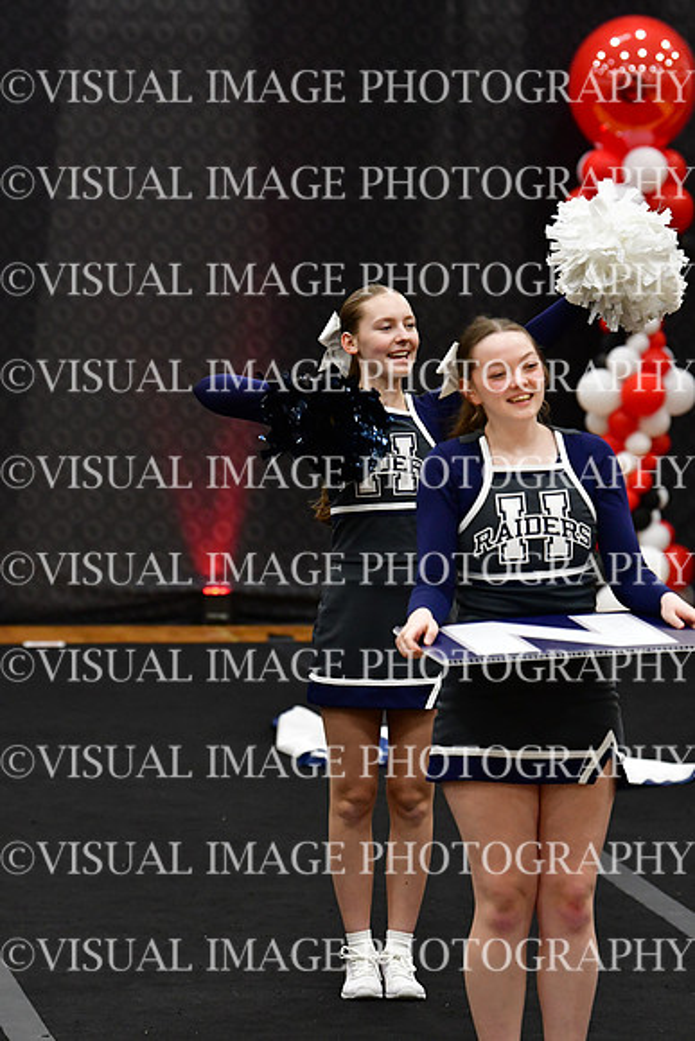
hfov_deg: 5.9
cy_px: 520
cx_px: 348
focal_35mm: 232
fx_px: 6714
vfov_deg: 8.9
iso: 4000
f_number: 4
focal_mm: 155
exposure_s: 1/500
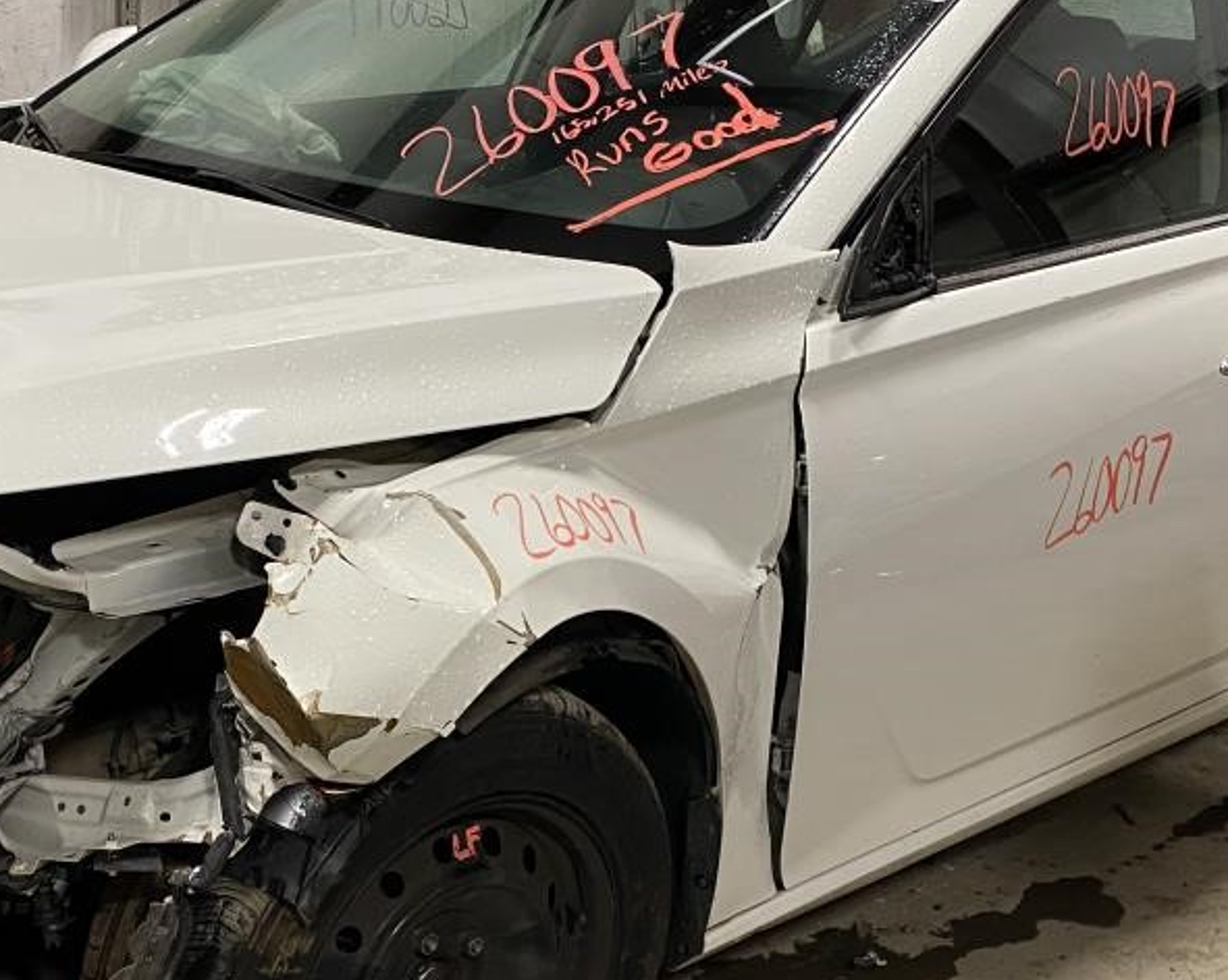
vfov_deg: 27.4
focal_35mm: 55
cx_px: 555
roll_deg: -2.4
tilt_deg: -20.4
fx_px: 1998
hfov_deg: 34.1
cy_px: 654
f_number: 1.8
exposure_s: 1/60
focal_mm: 4.25
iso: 200
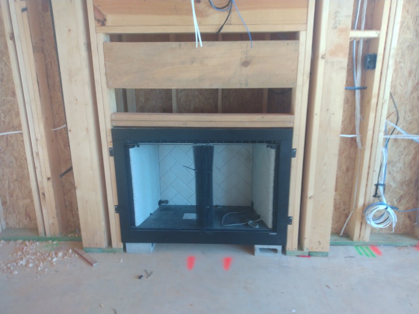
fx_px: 242
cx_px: 210
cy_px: 157
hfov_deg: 81.7
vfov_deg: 66.0
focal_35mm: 20
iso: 175
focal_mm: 3.54
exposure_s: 1/30
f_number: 2
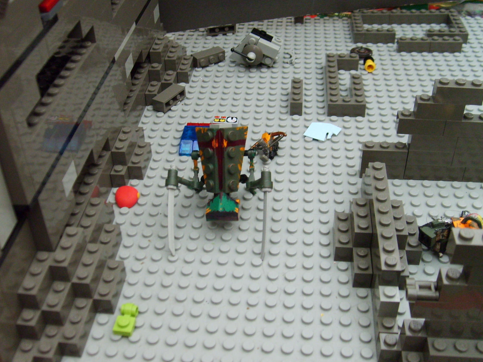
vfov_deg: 35.9
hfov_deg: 46.7
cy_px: 168
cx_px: 217
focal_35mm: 40
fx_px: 558
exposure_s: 1/6
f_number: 2.8
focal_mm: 5.8
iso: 140
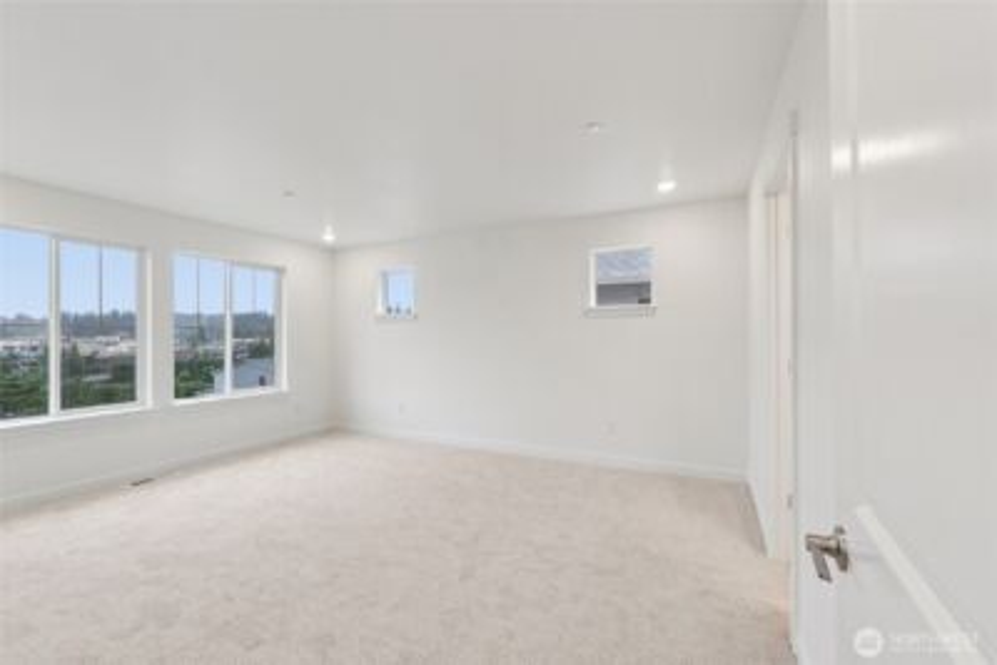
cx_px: 498
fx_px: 416
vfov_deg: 77.4
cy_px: 332
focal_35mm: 15
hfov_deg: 100.4
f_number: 9
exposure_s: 1/30
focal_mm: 10
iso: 500
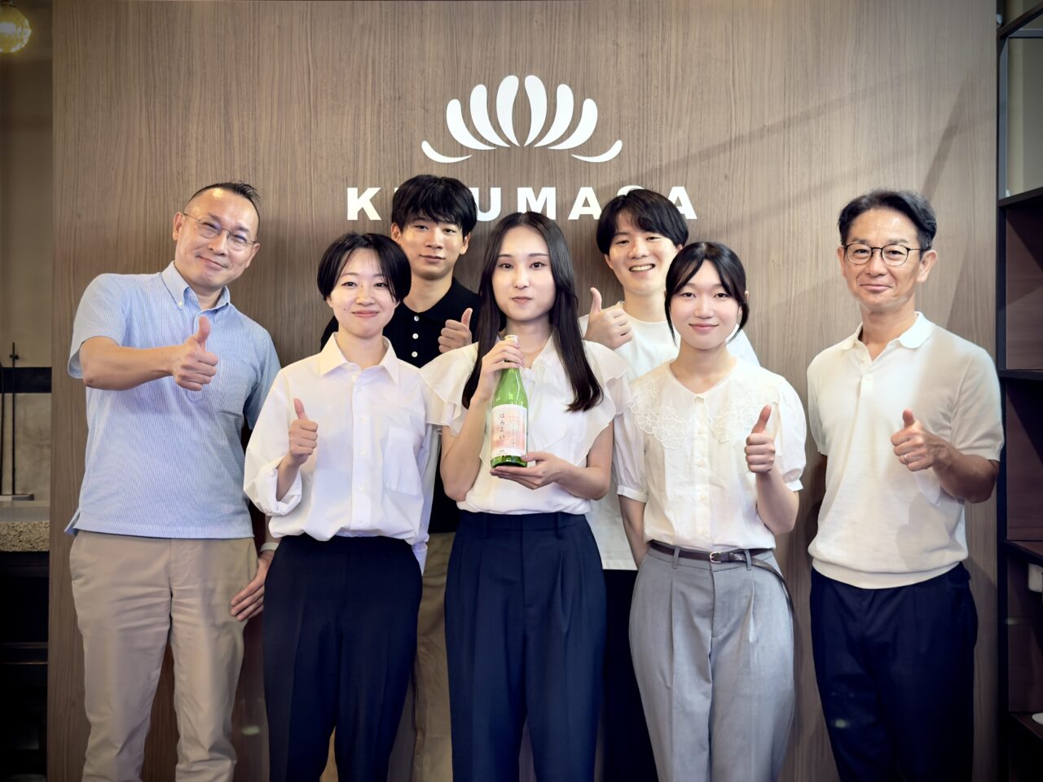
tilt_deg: +1.2
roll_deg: +0.1
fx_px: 1055
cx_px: 522
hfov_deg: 52.6
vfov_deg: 40.7
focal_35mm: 35
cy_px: 391
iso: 250
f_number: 1.78
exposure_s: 1/60
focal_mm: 6.76
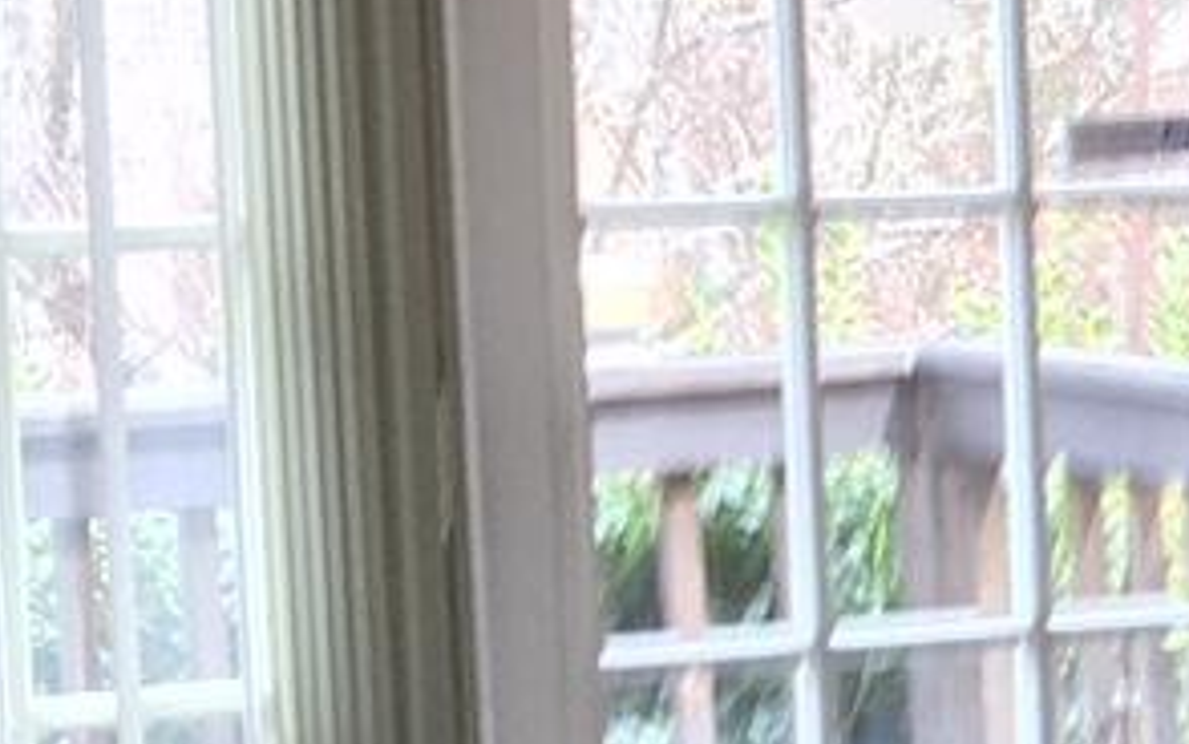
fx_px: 6840
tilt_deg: -4.6
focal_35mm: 211
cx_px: 3090
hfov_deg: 8.8
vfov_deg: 6.2
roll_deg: +0.5
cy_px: 598
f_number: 2.2
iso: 32
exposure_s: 1/40
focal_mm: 4.15
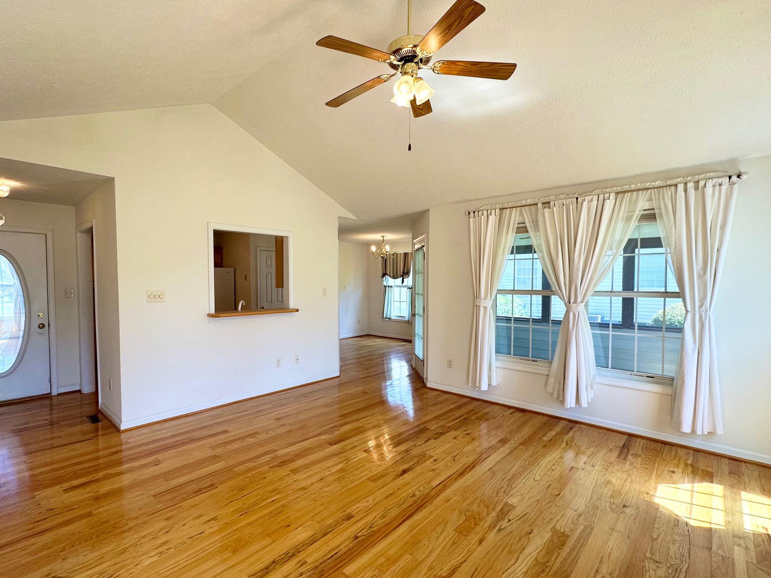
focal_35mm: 17
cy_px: 294
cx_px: 354
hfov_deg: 90.8
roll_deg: -0.9
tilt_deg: -0.8
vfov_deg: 74.7
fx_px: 379
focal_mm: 2.22
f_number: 2.2
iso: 100
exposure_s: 1/120
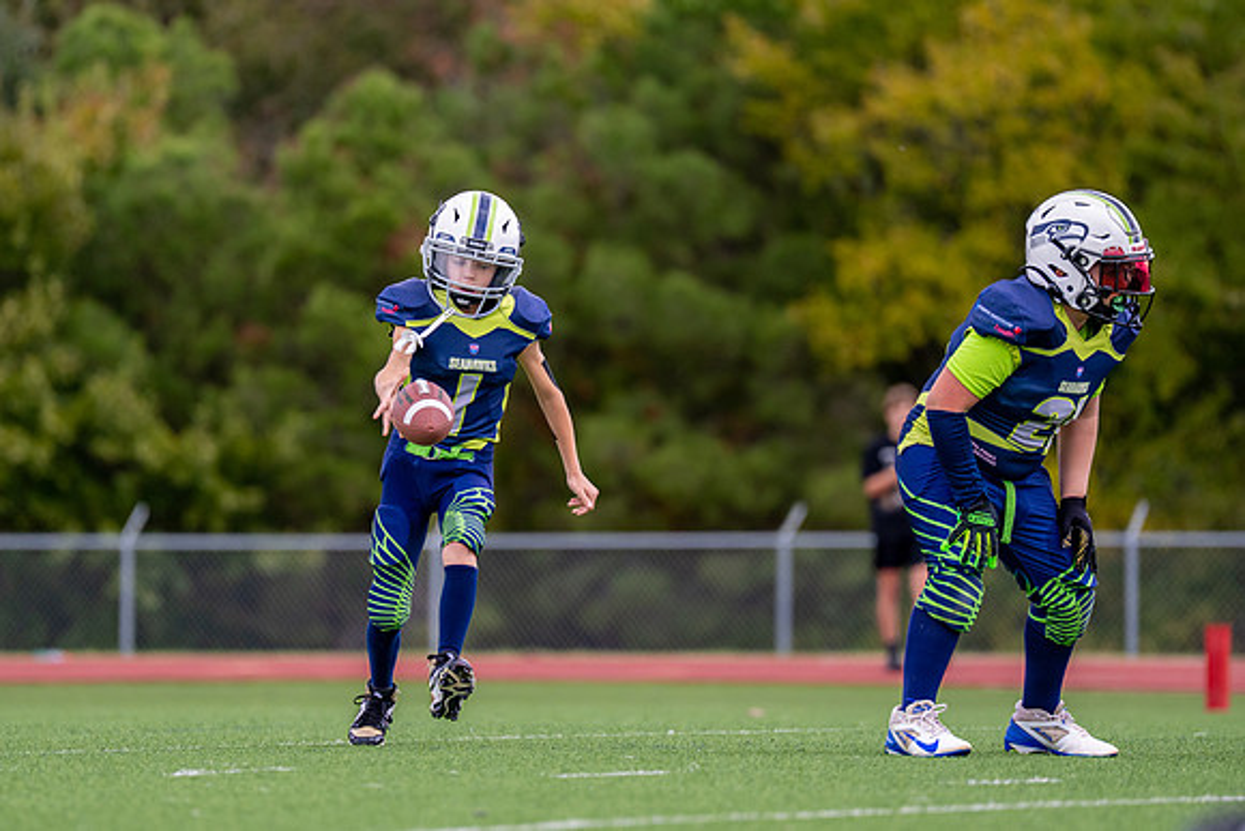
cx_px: 530
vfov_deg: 4.5
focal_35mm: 305
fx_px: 10533
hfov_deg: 6.8
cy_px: 377
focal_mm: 200
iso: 400
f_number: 2.8
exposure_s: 1/2500
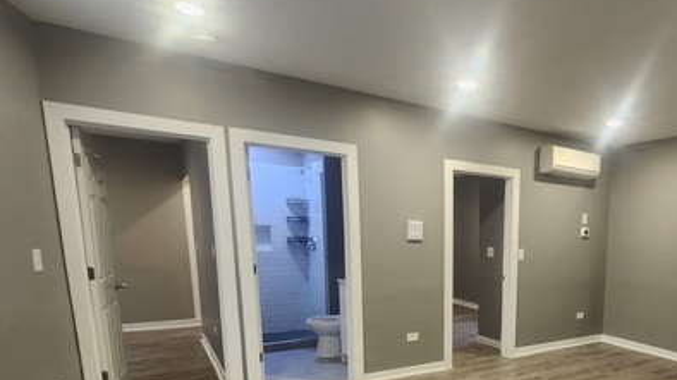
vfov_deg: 44.5
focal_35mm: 24
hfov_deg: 72.2
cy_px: 322
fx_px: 431
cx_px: 489
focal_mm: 1.74
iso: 400
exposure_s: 1/60.2
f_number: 2.2
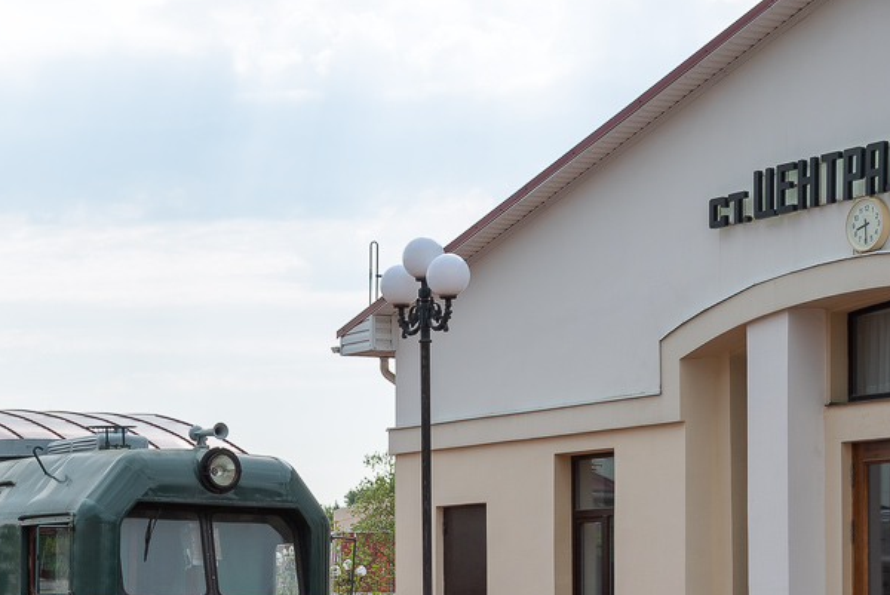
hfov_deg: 21.7
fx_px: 2251
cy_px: 503
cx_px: 33
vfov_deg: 14.9
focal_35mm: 91
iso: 100
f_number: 7.1
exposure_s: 1/200
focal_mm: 40
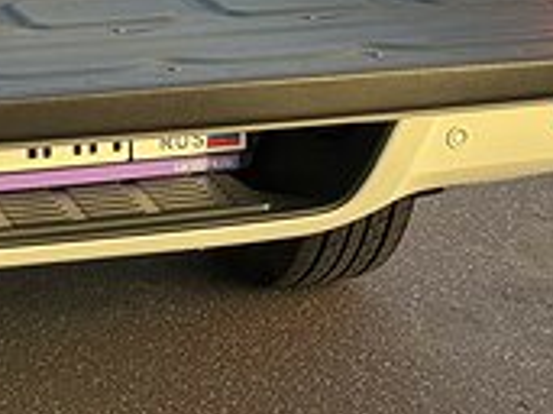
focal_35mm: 154
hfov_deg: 12.6
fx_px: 2458
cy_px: -181
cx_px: -45
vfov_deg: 9.4
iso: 50
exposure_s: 1/121
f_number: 1.78
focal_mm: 6.76
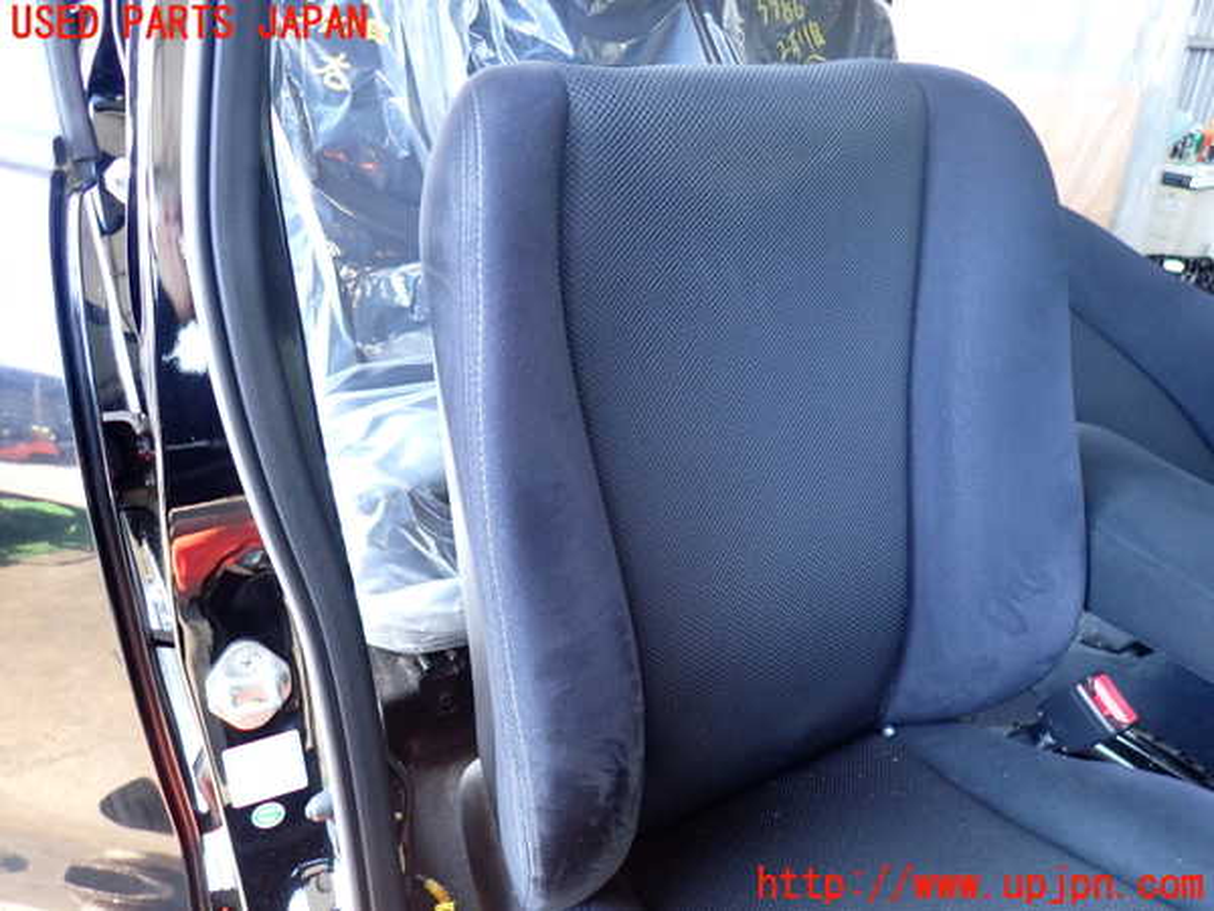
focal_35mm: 25
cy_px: 456
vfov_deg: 54.9
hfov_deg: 69.4
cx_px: 607
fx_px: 877
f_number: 2
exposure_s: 1/40
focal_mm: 4.5
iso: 200
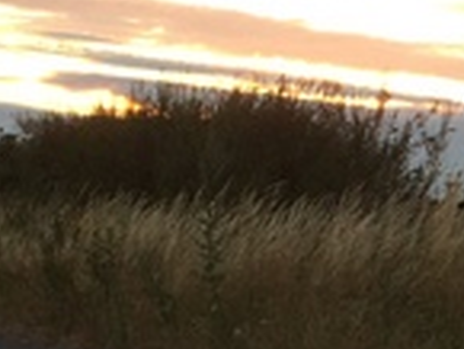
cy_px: 343
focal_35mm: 184
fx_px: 2468
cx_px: 1018
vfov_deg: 8.0
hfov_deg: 9.8
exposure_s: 1/120
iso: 40
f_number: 2.2
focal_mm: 4.15
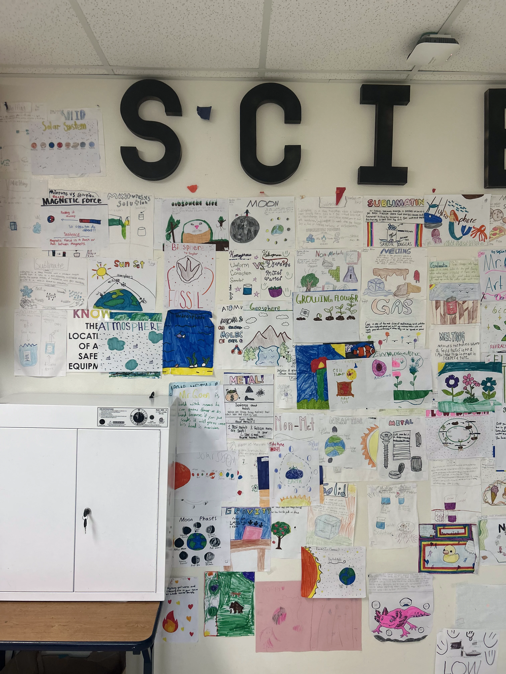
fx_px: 507
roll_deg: -1.1
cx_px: 253
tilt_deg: -3.2
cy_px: 337
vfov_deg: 67.3
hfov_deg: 53.1
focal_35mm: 26
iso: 100
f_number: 1.5
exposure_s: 1/120
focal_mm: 5.7
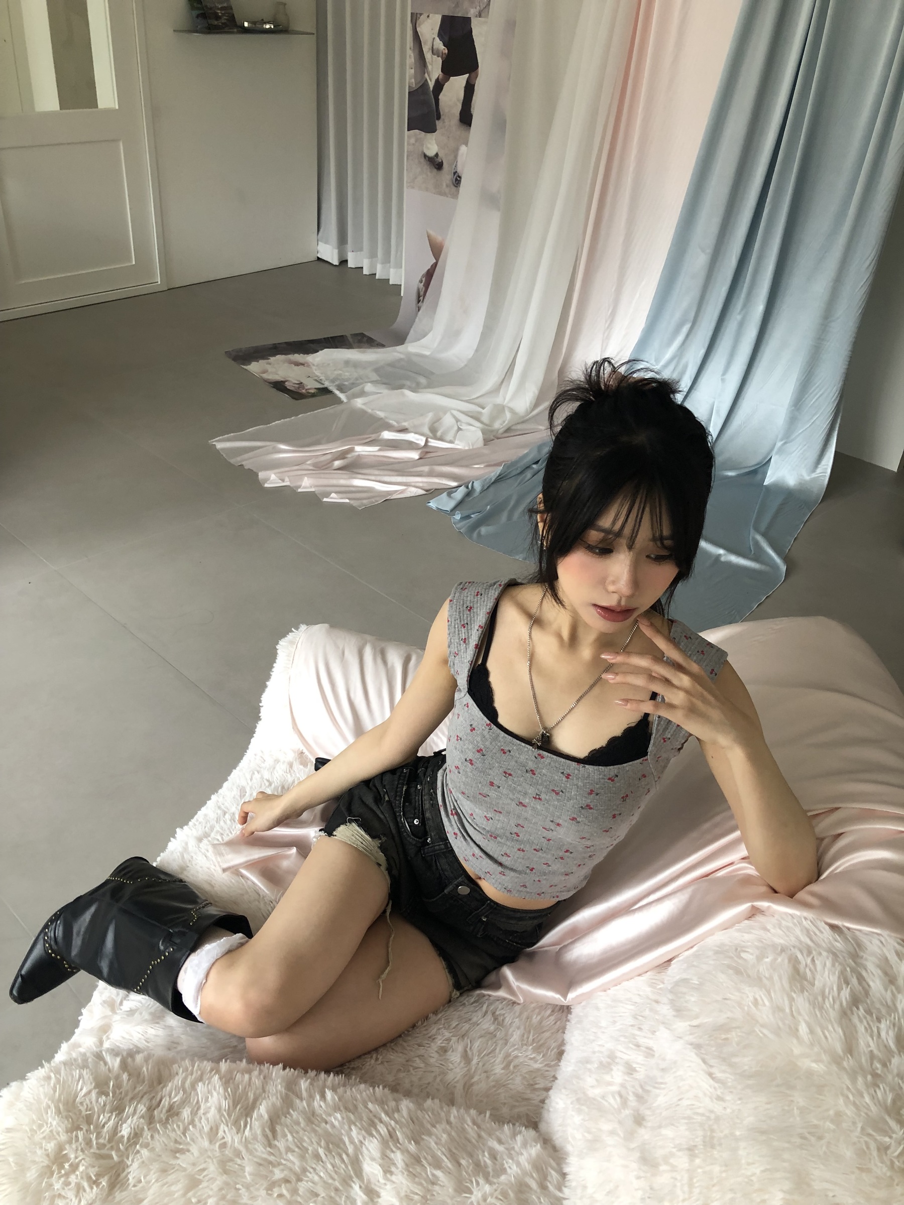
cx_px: 452
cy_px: 602
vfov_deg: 63.4
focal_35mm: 28
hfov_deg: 49.7
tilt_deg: -34.2
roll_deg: -2.5
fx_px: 975
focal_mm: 3.99
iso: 40
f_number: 1.8
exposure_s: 1/24
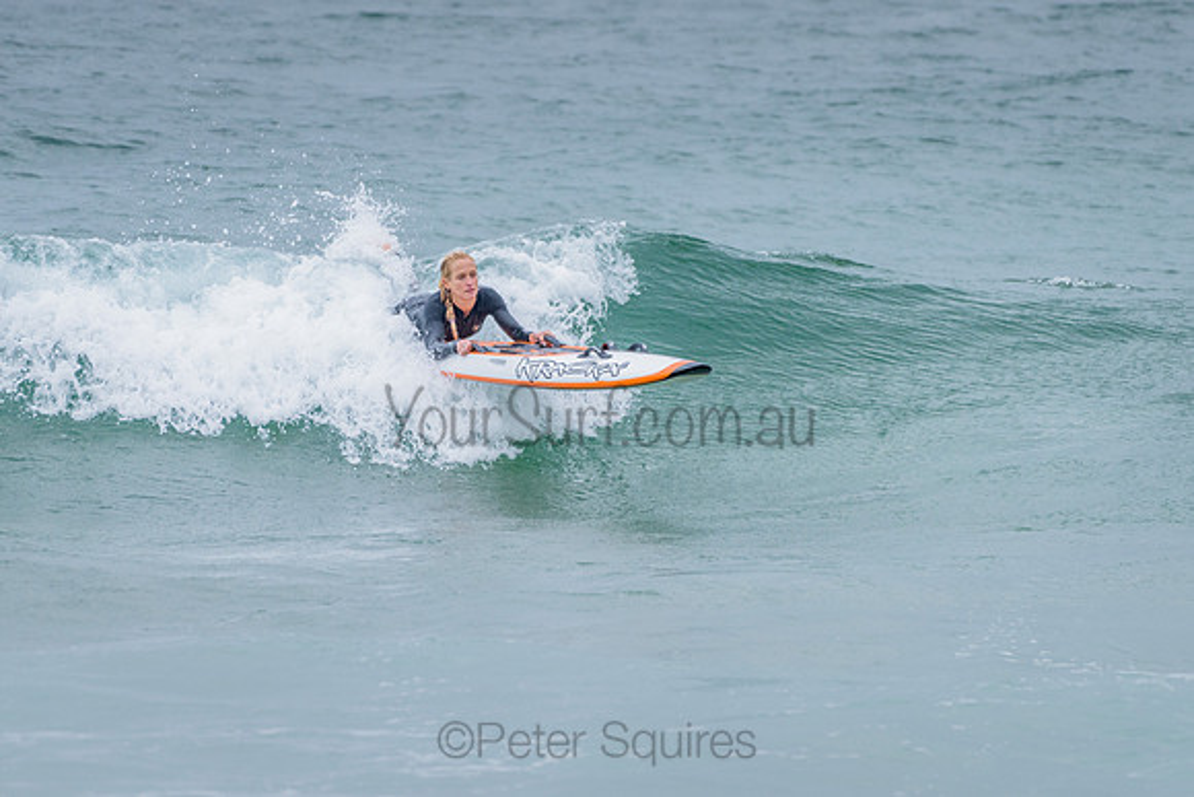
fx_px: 20336
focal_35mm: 613
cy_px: 416
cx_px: 578
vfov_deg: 2.2
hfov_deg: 3.4
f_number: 5.6
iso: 900
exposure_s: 1/2000
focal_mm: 500
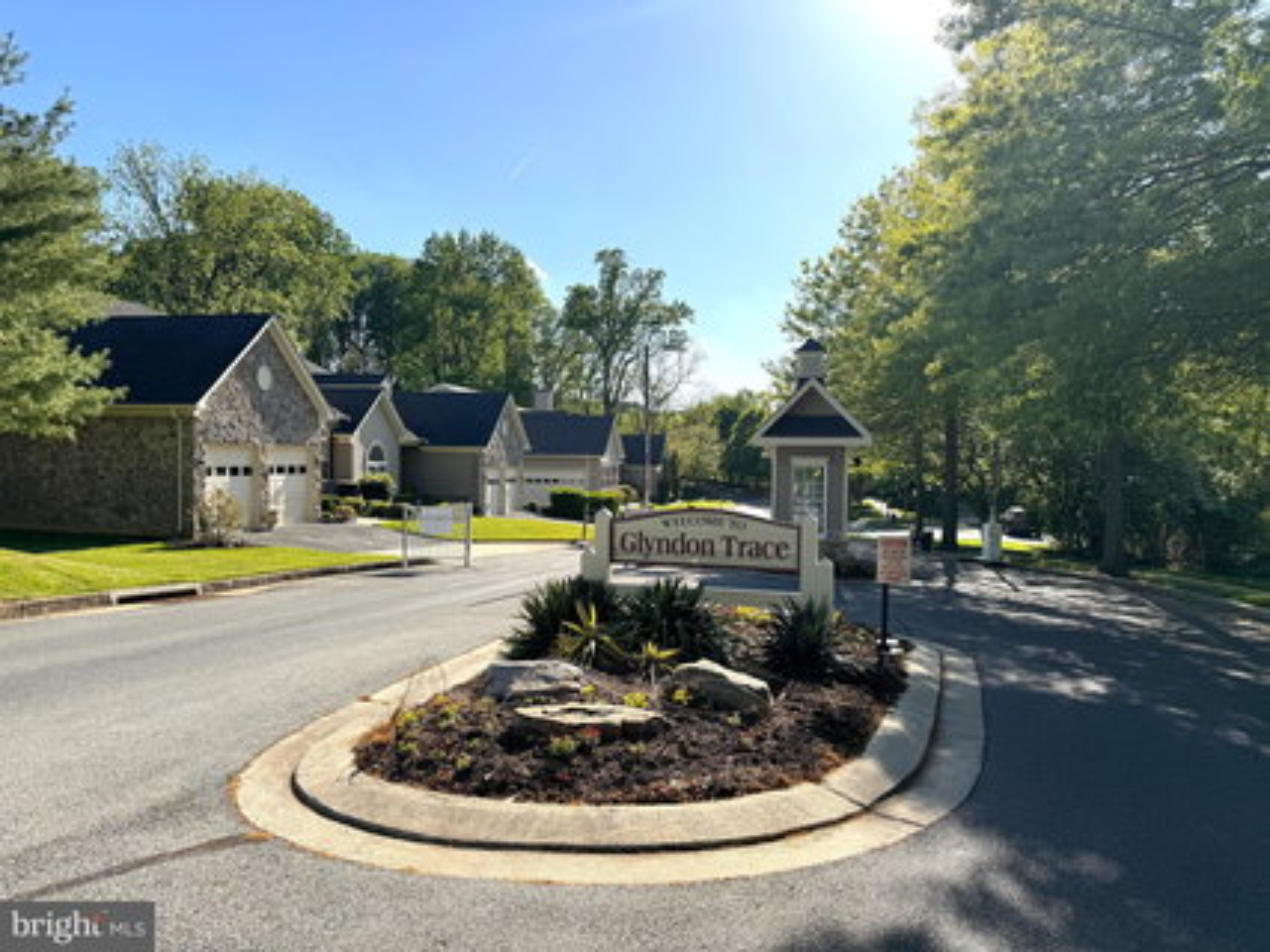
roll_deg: -0.6
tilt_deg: -2.8
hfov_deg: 71.6
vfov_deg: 56.8
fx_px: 880
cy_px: 476
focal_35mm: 24
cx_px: 635
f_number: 1.78
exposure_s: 1/4608
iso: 80
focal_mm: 6.76
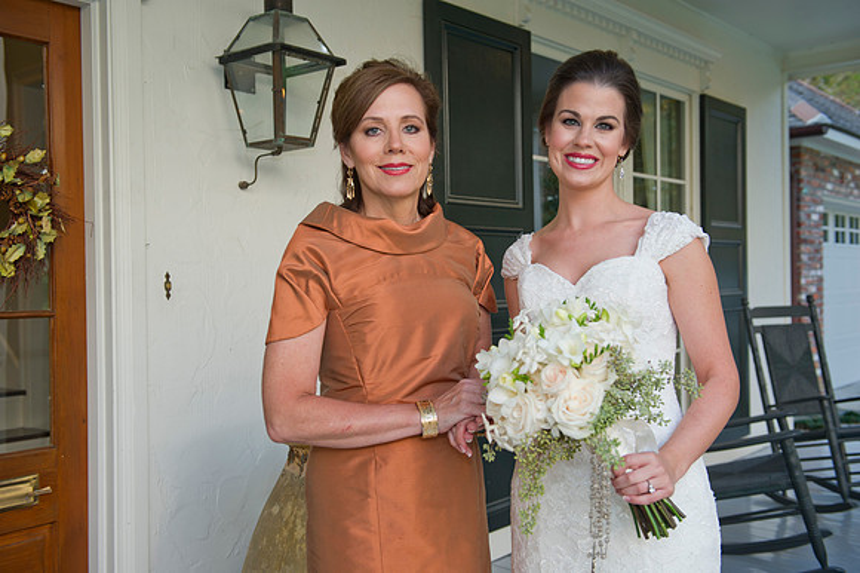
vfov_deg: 35.0
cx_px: 430
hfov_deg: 50.7
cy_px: 286
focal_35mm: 38
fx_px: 907
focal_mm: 38
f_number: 5
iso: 500
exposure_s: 1/100
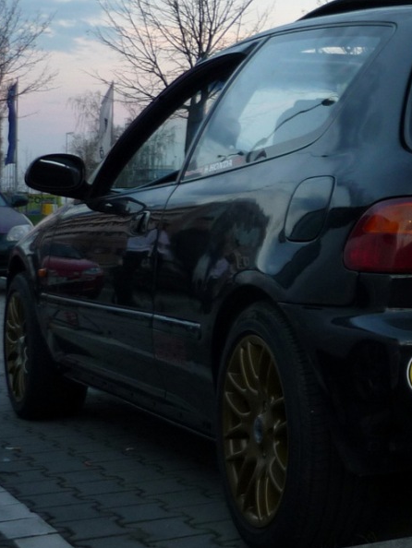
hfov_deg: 16.6
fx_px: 1269
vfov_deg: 24.3
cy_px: 187
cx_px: 640
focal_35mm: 80
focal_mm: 5.5
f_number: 2.8
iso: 100
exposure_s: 1/50
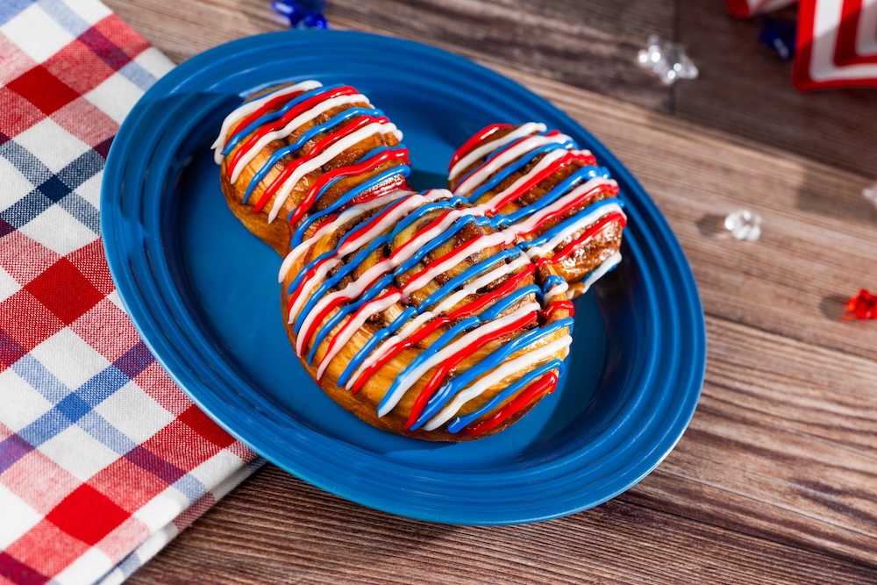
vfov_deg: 13.0
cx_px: 438
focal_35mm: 105
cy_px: 292
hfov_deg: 19.5
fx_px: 2558
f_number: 7.1
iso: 100
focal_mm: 105
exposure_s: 1/100
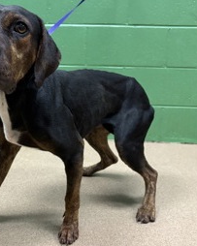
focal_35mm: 42
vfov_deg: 43.8
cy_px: 109
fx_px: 306
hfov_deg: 35.0
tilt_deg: -13.2
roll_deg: -0.3
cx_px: 53
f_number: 1.6
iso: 500
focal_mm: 5.96
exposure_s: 1/60
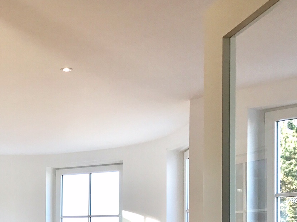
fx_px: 592
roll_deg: -1.1
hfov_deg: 26.6
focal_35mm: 69
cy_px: 239
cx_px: -3
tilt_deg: +0.6
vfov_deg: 20.4
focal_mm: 3.99
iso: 20
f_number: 1.8
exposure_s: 1/108
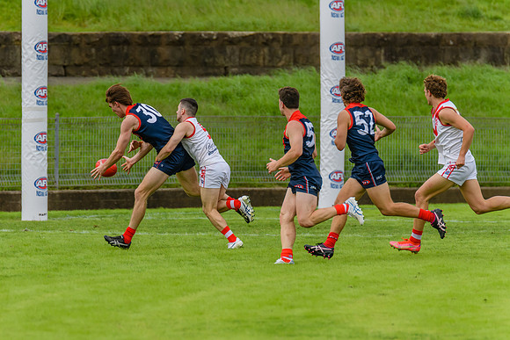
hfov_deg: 3.8
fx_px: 7692
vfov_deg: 2.5
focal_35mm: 543
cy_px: 194
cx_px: 182
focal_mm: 420
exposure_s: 1/2500
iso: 800
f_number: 5.6
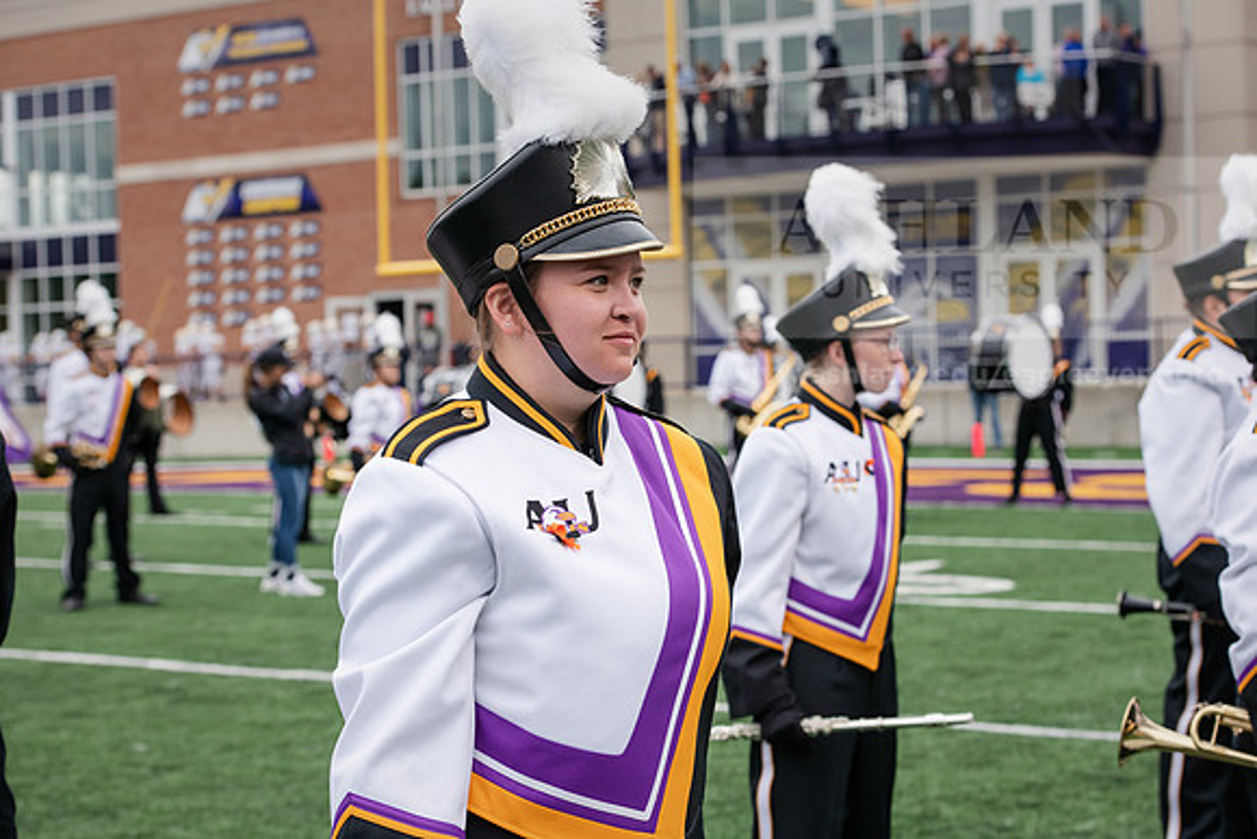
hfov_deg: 24.8
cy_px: 420
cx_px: 628
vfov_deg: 16.7
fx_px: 2864
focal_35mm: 82
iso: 640
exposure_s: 1/500
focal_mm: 82
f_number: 7.1
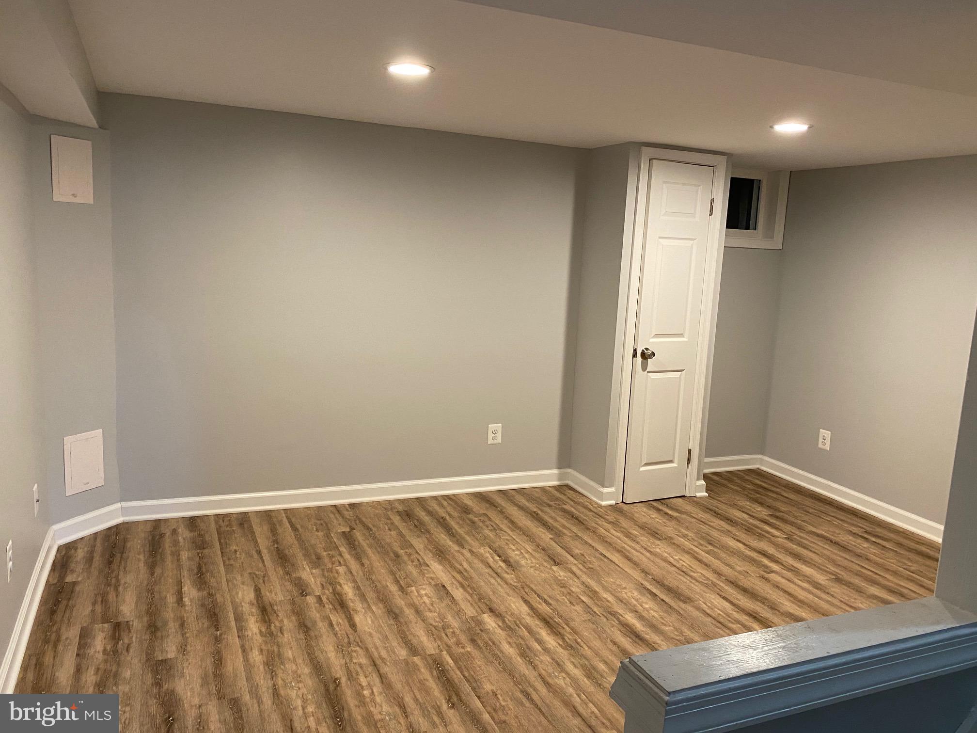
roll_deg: -2.2
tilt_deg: -9.1
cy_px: 366
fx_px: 734
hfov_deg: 67.3
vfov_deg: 53.1
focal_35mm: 26
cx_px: 488
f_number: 1.8
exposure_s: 1/60
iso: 250
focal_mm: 4.25
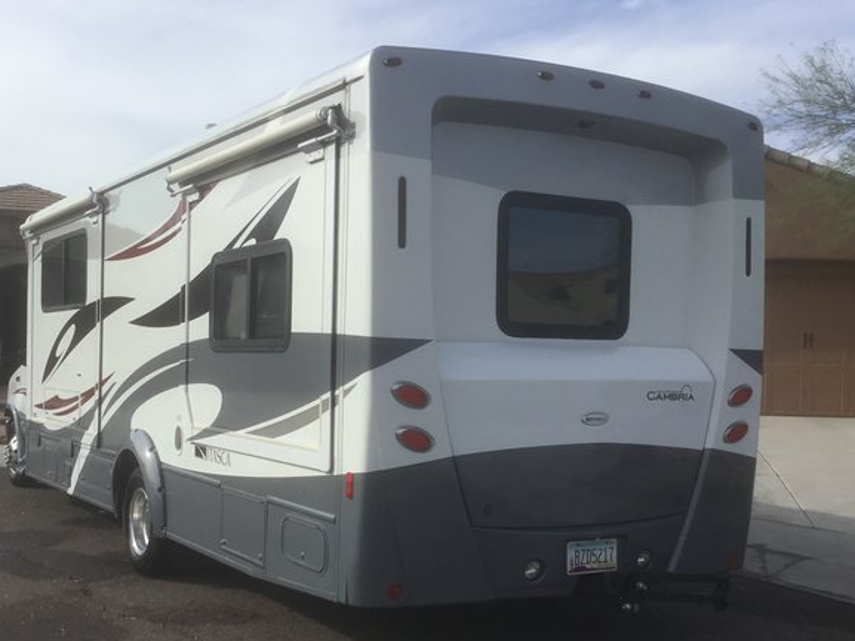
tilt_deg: -2.0
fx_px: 1062
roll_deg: -1.8
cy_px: 377
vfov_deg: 33.5
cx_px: 367
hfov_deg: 43.7
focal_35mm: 43
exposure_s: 1/1567
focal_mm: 3.3
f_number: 2.4
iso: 25
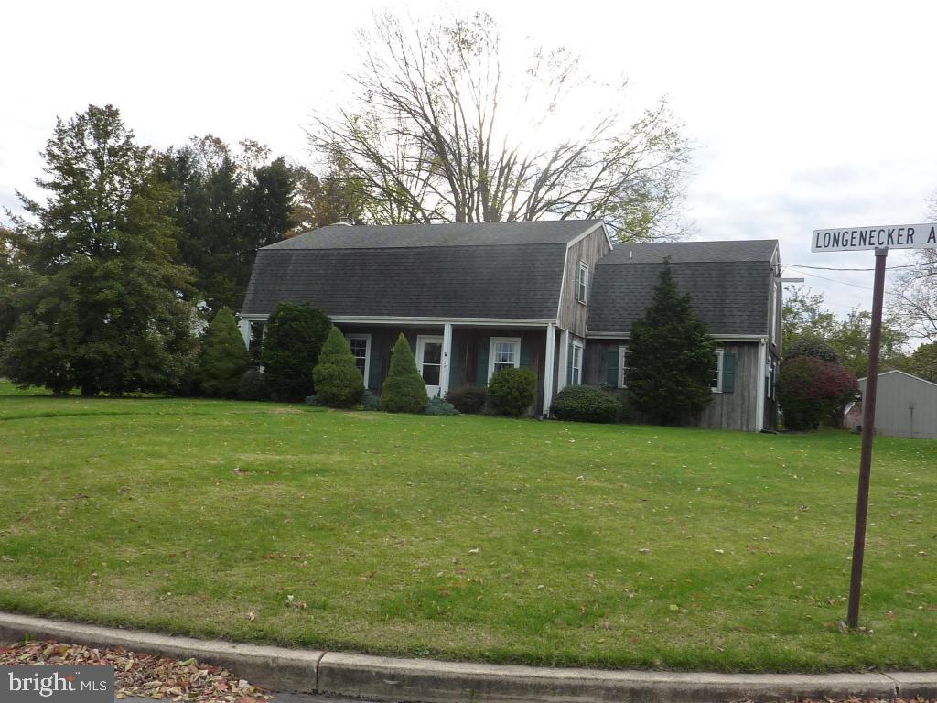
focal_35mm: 31
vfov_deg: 45.4
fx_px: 839
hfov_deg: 58.4
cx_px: 468
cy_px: 352
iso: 125
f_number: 4
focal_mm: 4.1
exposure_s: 1/200
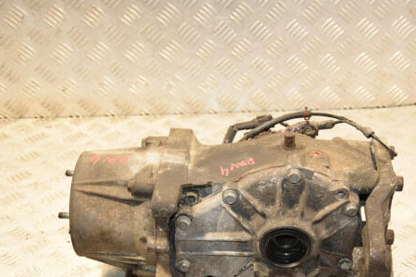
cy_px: 183
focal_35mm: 68
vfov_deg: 20.0
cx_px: 274
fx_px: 786
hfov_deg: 29.5
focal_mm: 34
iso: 800
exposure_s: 1/160
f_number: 5
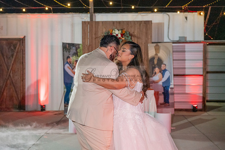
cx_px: 112
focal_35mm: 66
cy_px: 75
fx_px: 413
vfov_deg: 20.6
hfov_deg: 30.5
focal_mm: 66
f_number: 4
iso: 3200
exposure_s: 1/250
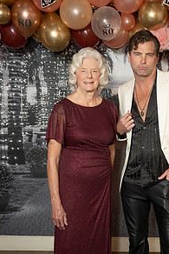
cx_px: 120
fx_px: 422
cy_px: 164
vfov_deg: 33.2
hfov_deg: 22.5
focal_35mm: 60
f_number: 2.8
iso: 1000
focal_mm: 38.9
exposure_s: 1/160
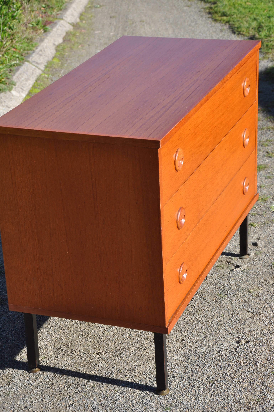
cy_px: 206
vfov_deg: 23.4
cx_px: 137
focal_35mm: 87
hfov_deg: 15.7
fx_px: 996
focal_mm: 58
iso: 200
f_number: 8
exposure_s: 1/250
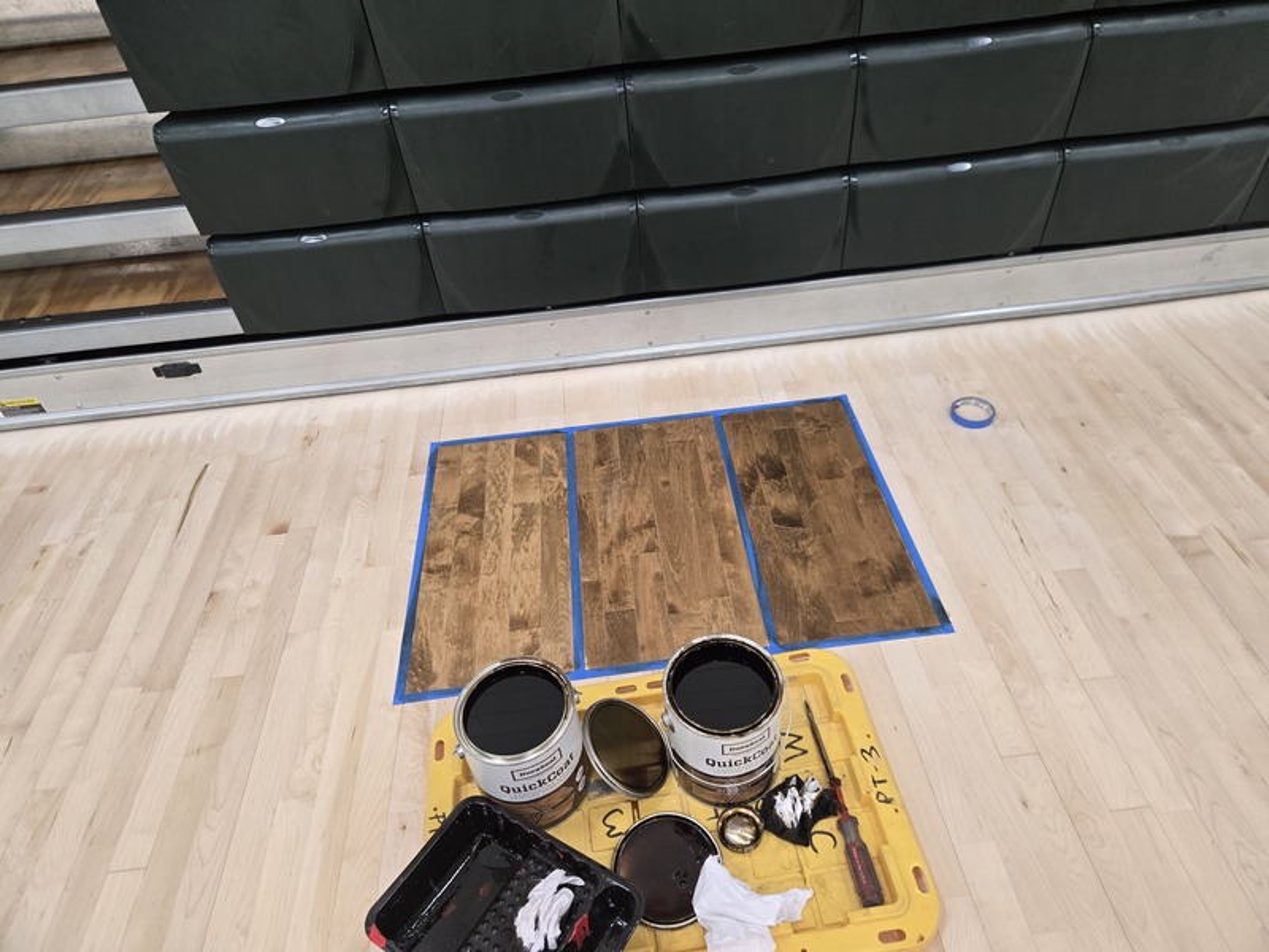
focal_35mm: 23
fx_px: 843
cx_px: 634
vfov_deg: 58.9
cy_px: 476
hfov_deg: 73.9
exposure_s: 1/120
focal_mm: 5.4
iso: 200
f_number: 1.8
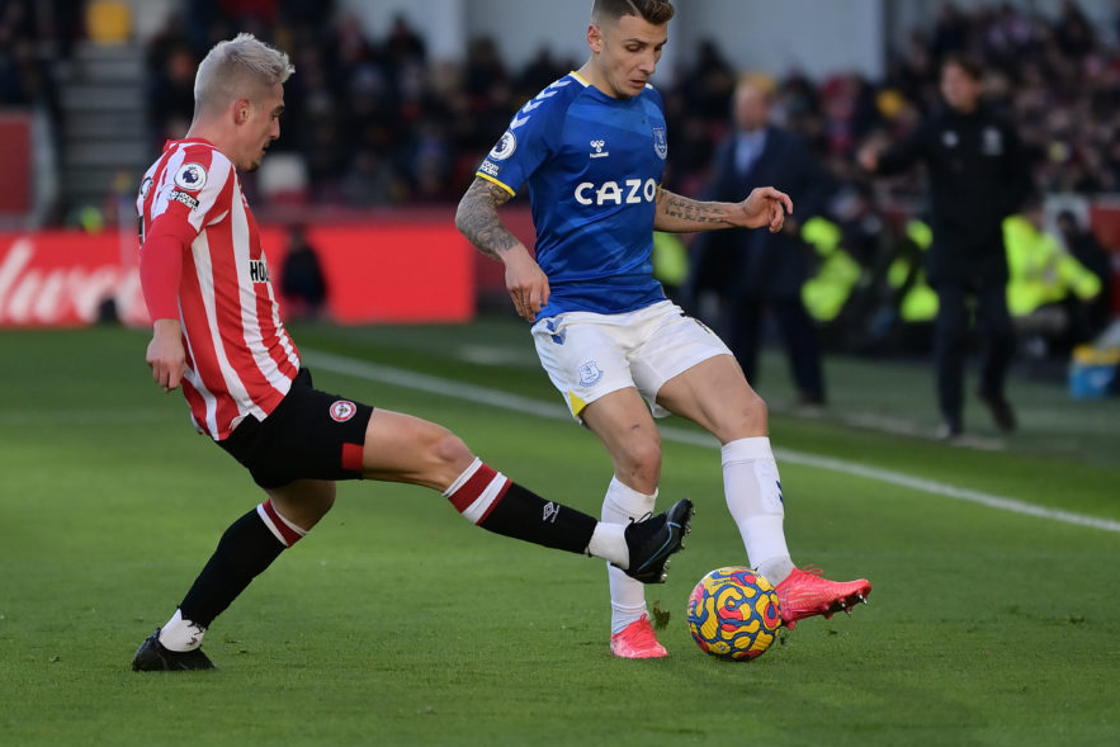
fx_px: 7218
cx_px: 509
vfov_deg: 5.9
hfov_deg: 8.9
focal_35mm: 232
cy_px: 333
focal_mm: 200
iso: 1000
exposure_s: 1/6400
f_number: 3.2
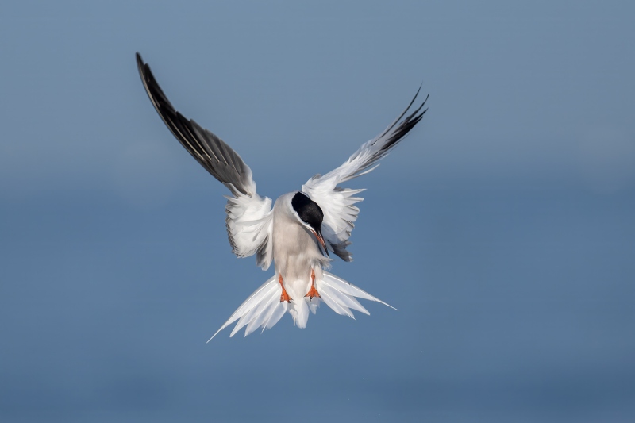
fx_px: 9875
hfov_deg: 3.7
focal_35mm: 560
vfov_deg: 2.5
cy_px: 212
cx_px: 318
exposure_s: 1/4000
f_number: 6.3
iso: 800
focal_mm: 560
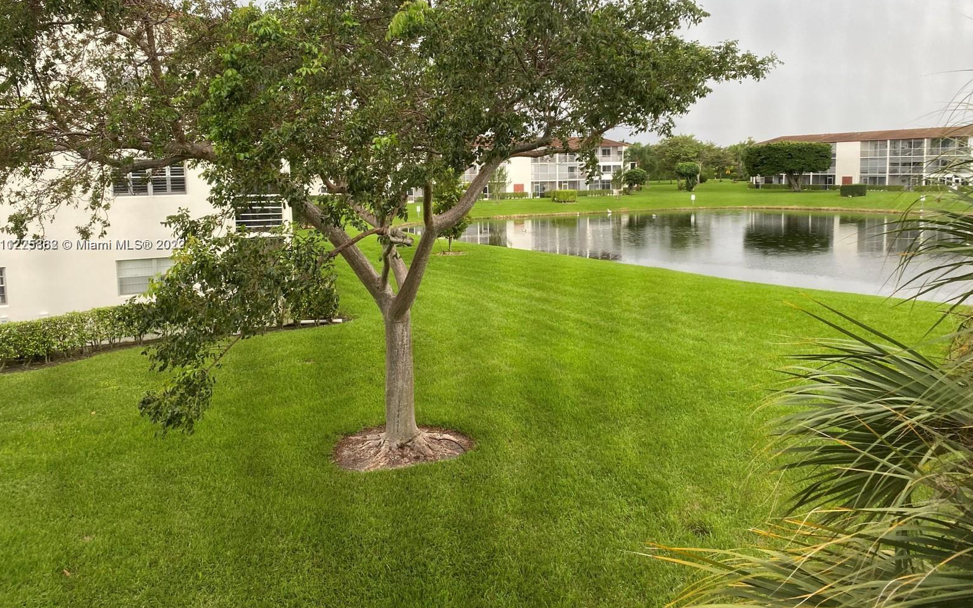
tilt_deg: -6.0
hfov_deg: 66.5
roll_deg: +1.0
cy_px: 245
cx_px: 481
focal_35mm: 28
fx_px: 742
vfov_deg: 44.3
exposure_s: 1/121
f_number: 1.8
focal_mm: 4.25
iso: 125
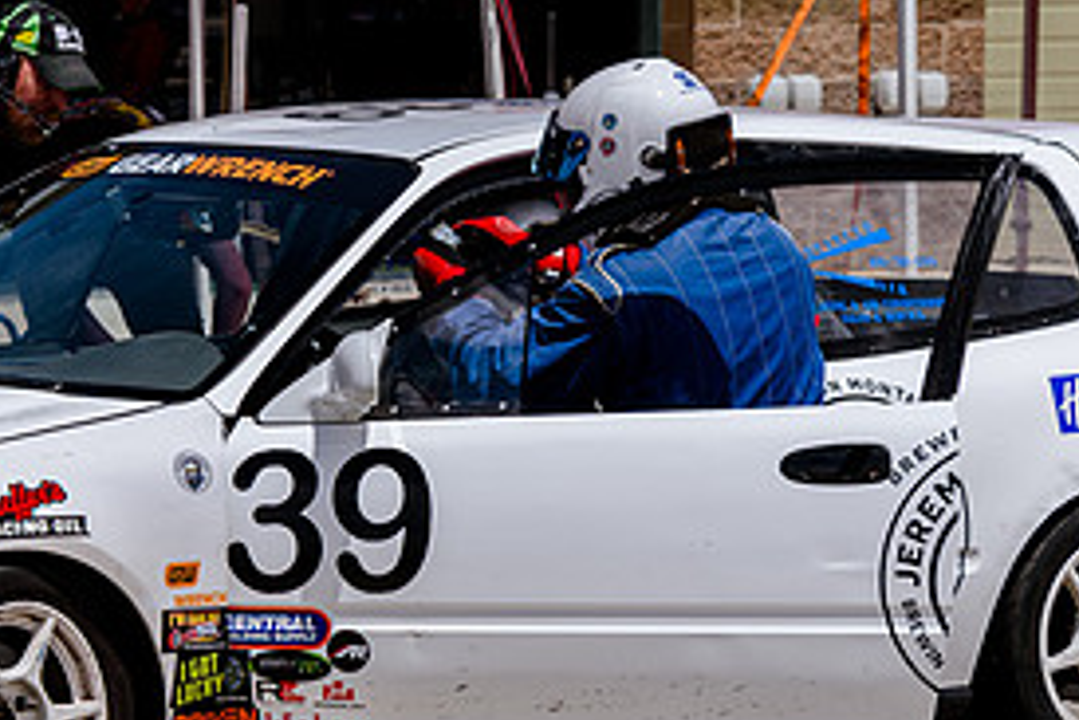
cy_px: 111
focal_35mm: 279
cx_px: 168
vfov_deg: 4.9
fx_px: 8366
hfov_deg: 7.4
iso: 64
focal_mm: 100
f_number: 7.1
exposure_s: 1/500
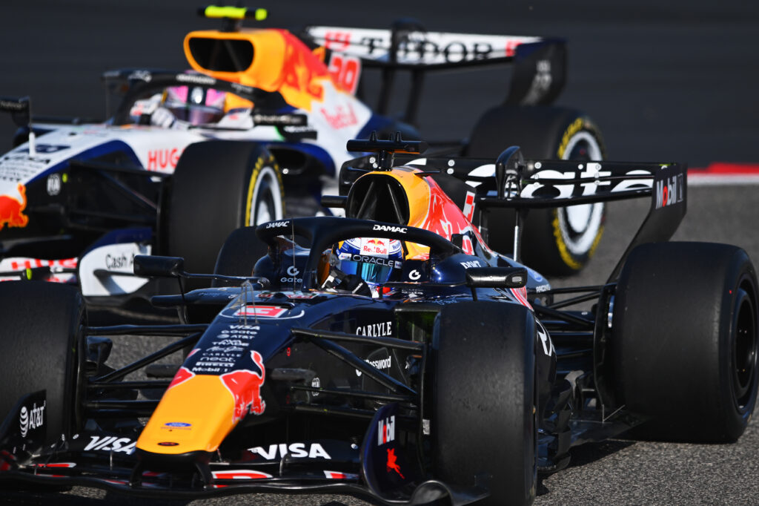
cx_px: 380
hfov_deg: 3.4
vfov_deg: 2.3
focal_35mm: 600
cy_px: 253
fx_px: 12645
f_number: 2.8
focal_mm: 400
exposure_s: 1/2500
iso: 64
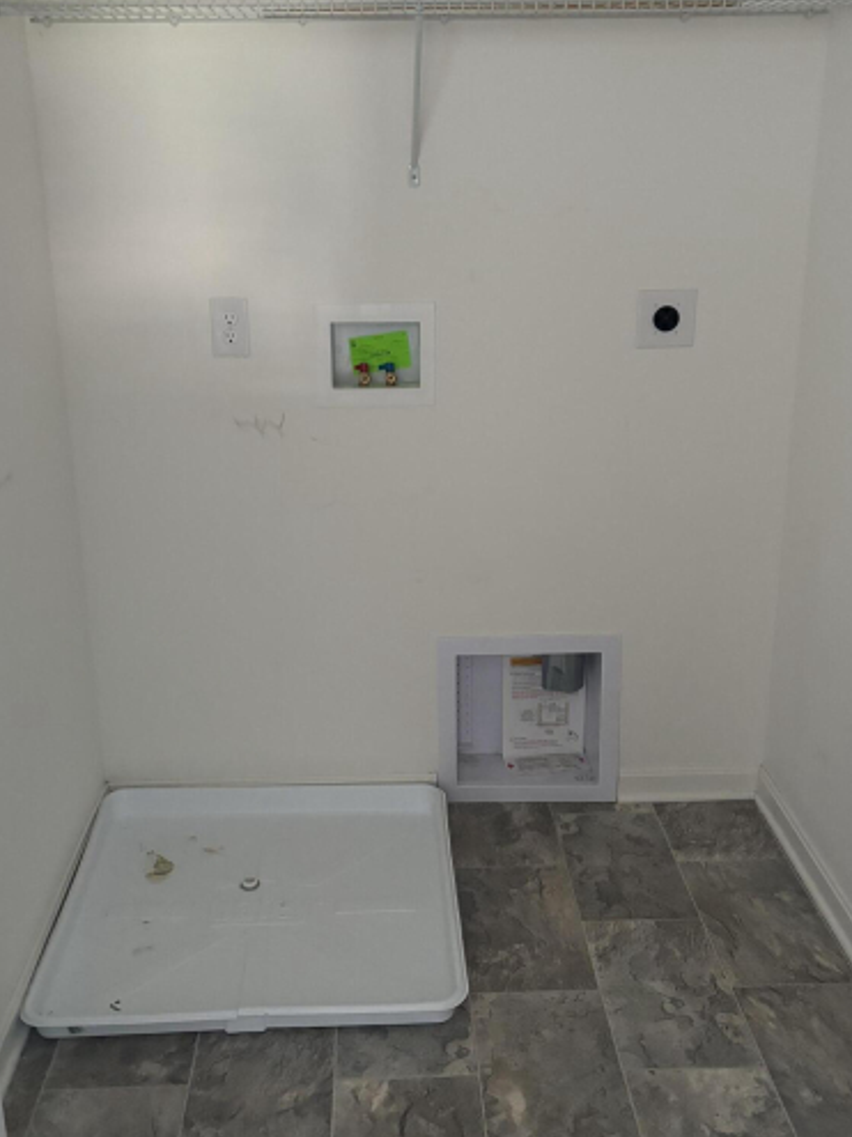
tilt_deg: -18.4
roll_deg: -0.7
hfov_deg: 40.7
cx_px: 413
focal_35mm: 35
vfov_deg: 52.6
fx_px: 1149
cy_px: 513
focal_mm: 5.96
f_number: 1.6
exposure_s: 1/38
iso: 640
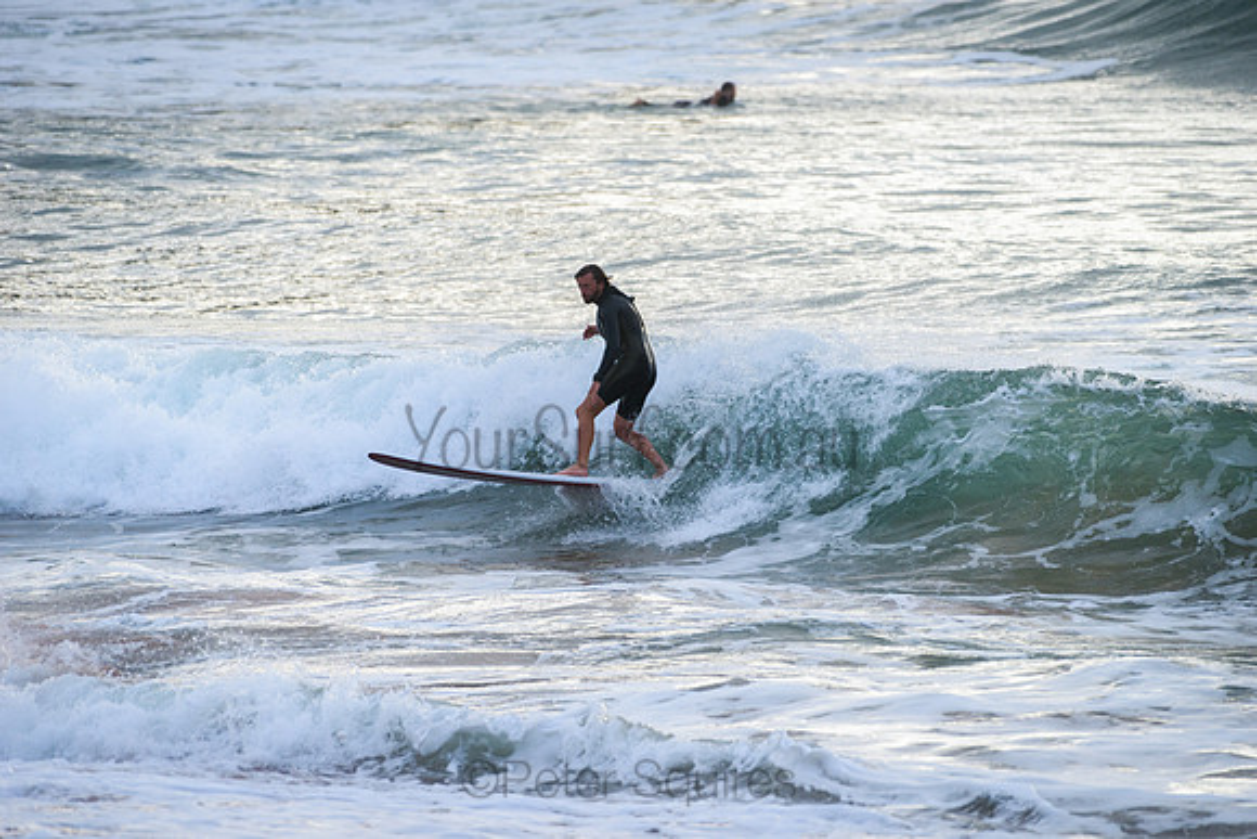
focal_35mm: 503
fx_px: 17560
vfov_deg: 2.7
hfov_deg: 4.1
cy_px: 420
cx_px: 628
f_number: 5.6
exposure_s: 1/1000
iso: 320
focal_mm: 500
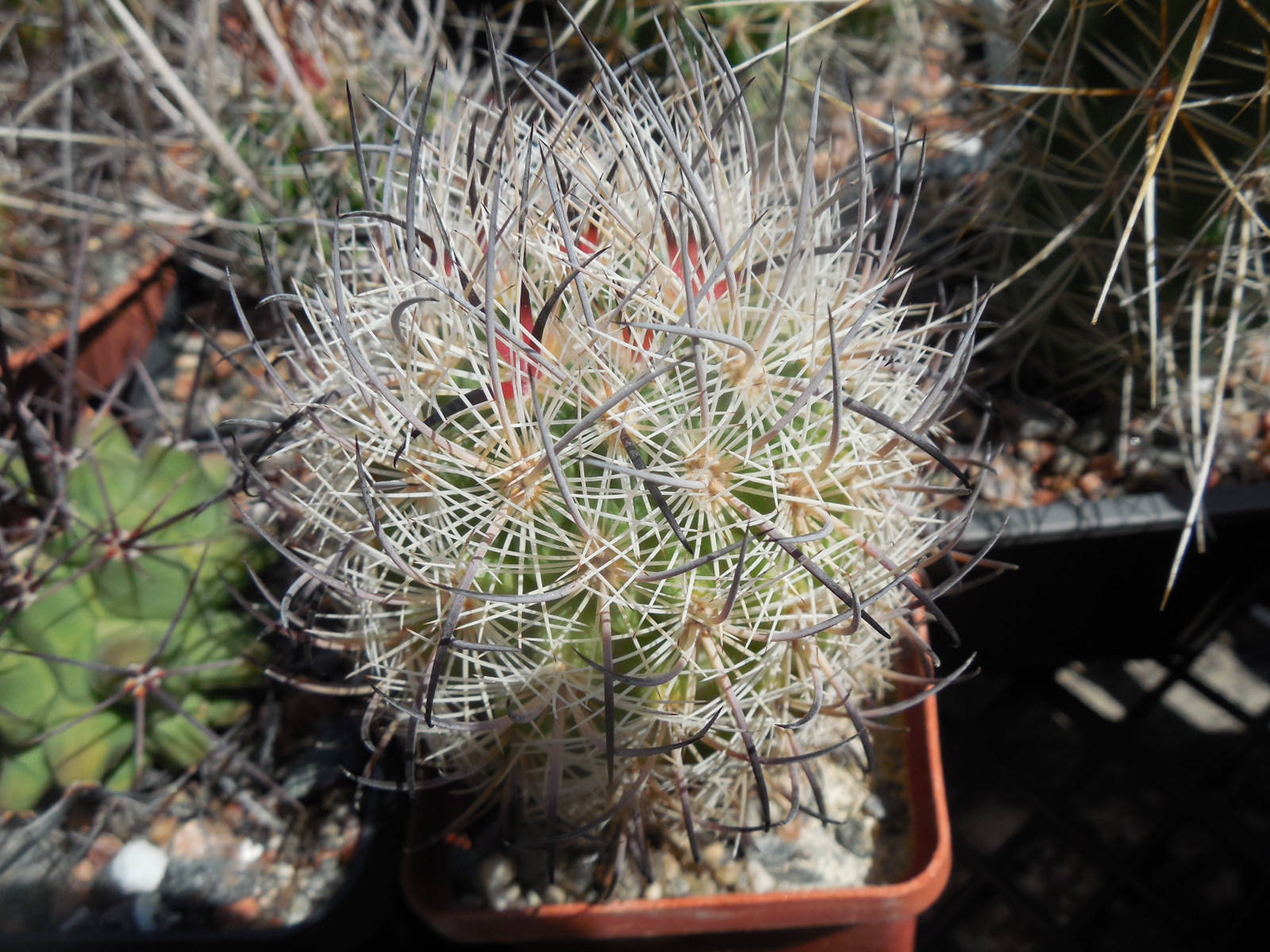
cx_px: 635
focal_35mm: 31
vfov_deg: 45.4
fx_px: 1137
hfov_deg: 58.4
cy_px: 476
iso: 125
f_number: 3.6
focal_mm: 5.6
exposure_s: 1/1600
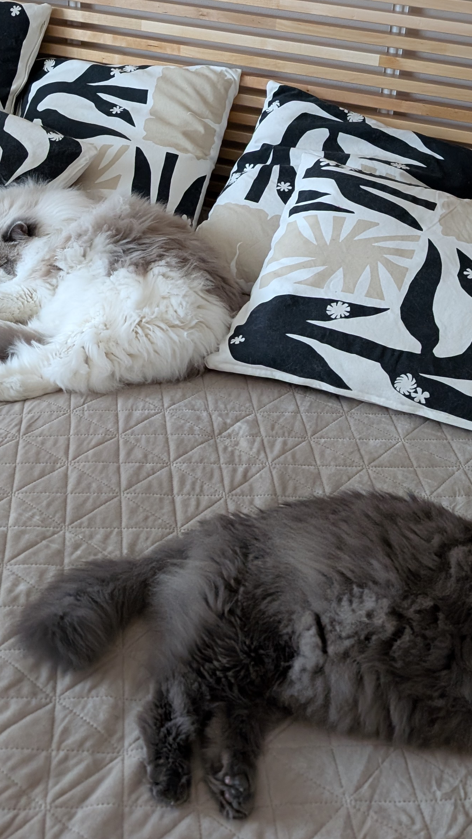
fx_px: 1001
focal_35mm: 45
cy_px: 379
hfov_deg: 26.5
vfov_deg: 45.4
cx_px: 226
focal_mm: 6.9
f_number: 1.68
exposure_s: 1/35.9
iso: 655
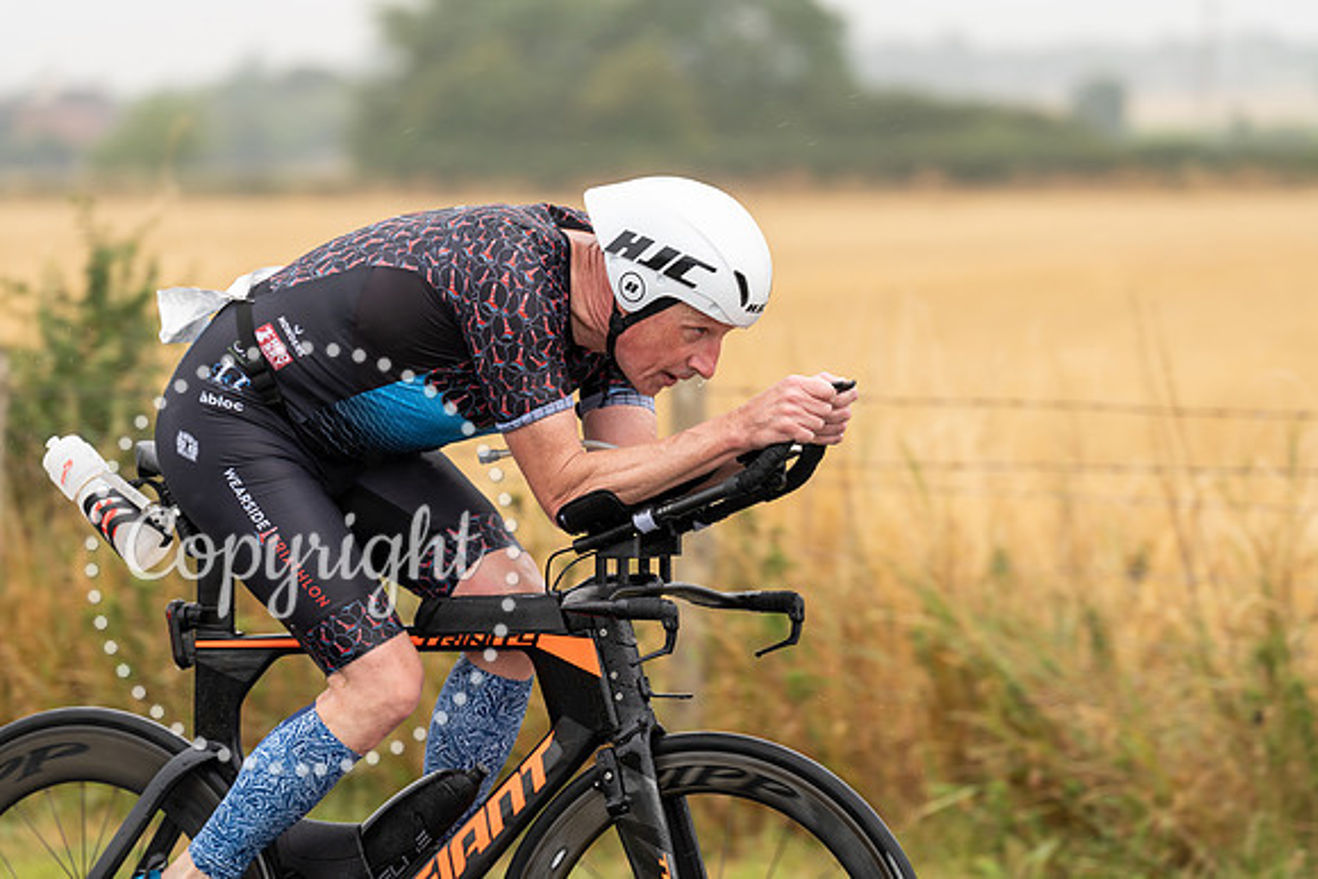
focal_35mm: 170
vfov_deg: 8.1
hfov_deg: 12.1
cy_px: 440
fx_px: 6225
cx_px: 659
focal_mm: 170
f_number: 3.5
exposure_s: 1/800
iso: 400
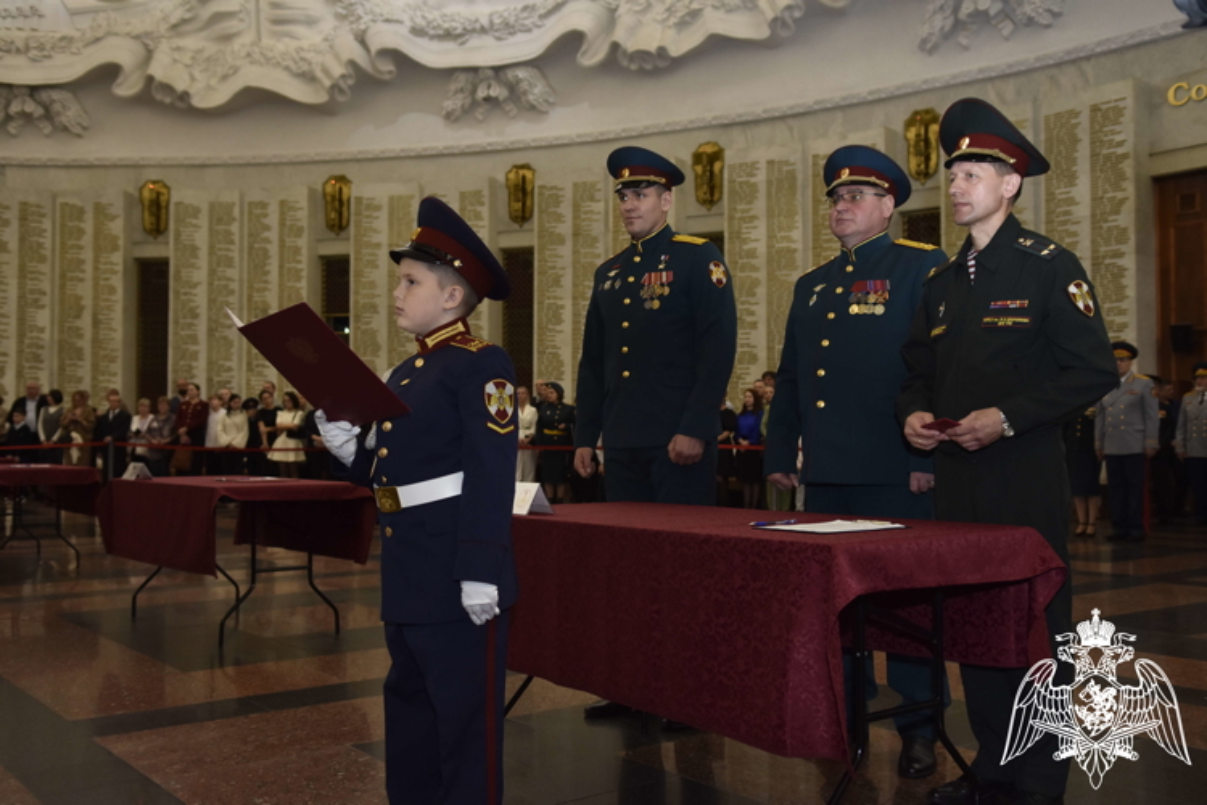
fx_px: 1157
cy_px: 402
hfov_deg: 55.1
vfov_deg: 38.4
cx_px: 604
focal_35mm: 34
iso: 1000
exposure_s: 1/250
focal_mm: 23
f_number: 3.2
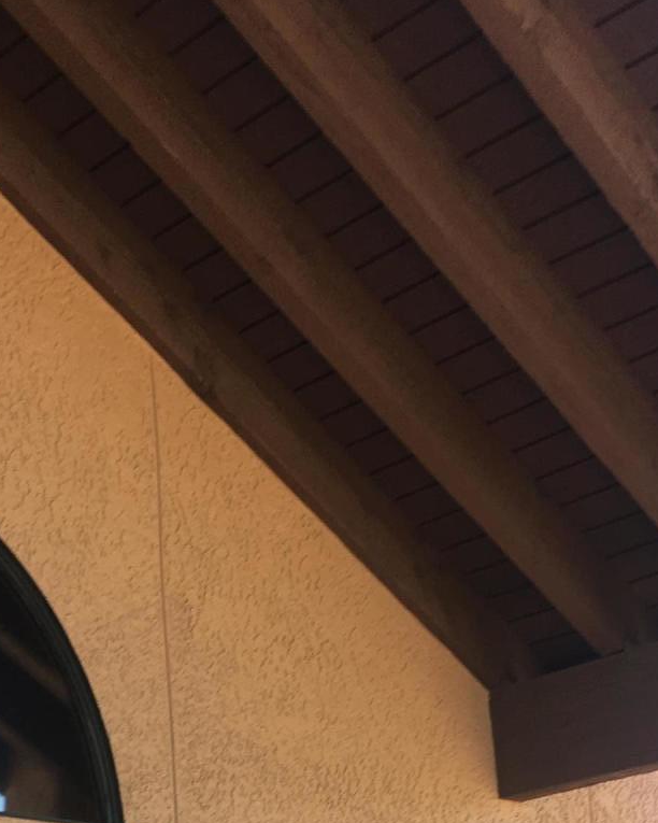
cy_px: 949
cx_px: 138
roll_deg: +2.2
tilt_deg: +9.6
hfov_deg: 20.5
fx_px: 1801
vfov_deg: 23.8
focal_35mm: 74
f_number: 2.2
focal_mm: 4.15
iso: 25
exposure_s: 1/140
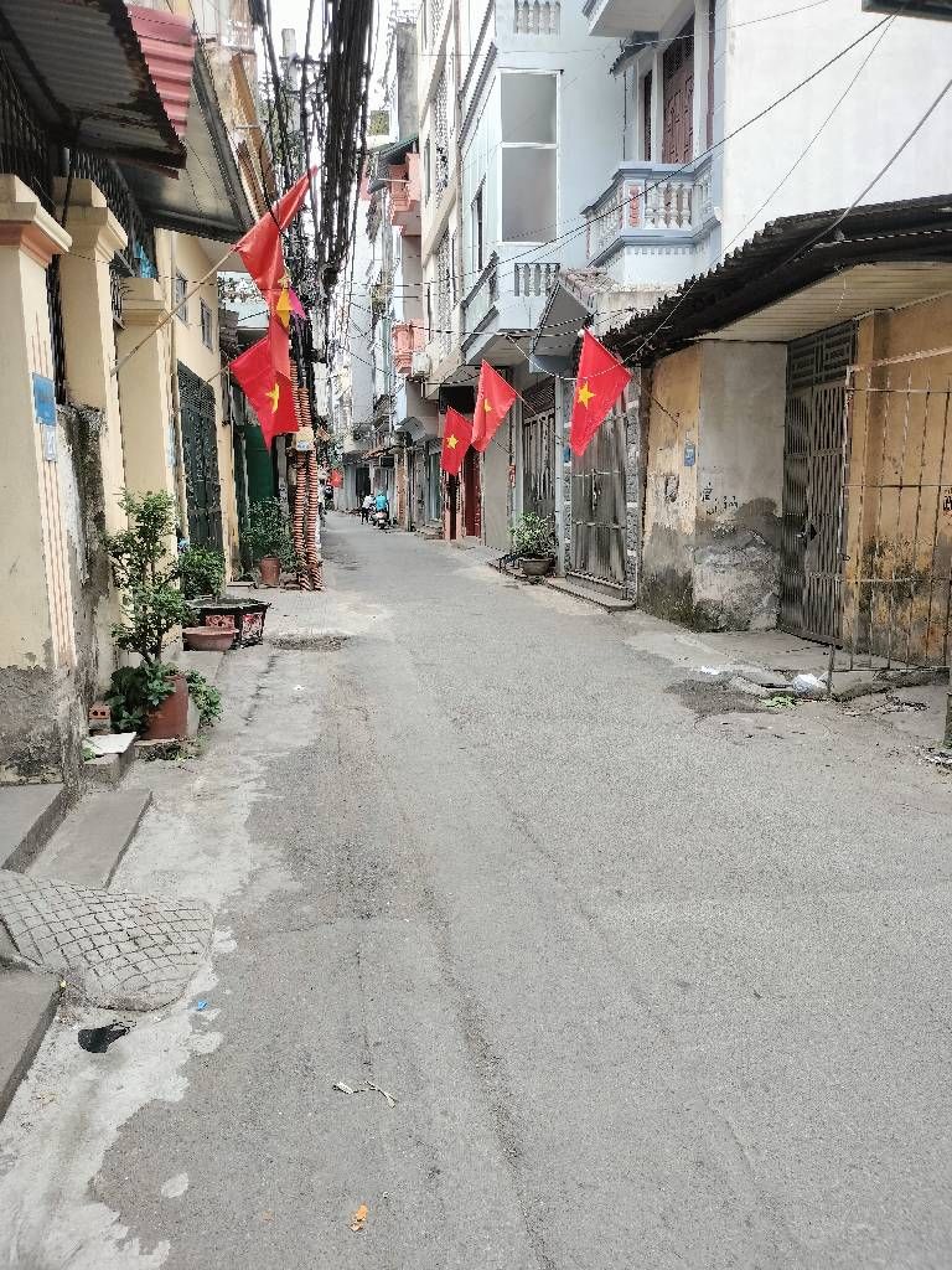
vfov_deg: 65.3
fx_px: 990
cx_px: 476
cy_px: 635
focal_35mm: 27
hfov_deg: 51.4
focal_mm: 4.71
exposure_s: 1/100
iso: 109
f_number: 1.7
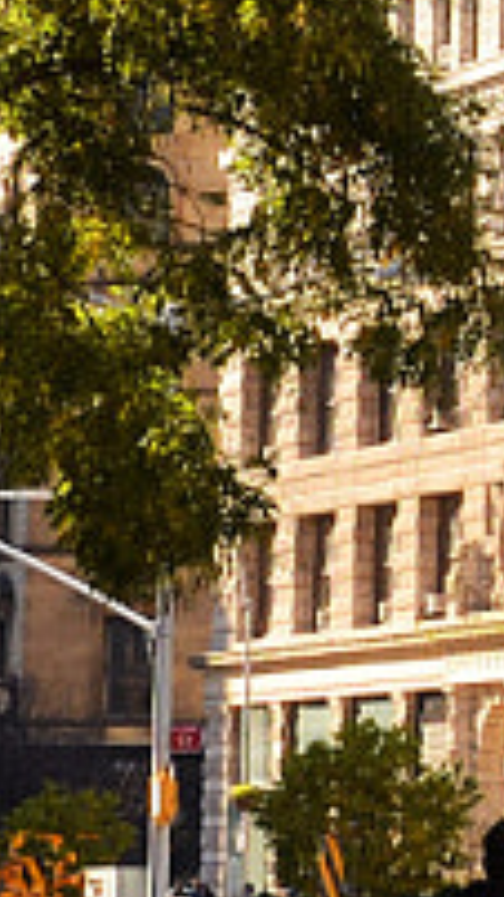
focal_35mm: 291
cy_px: -810
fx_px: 6917
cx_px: 883
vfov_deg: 7.2
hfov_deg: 4.1
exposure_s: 1/180
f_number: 8
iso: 200
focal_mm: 35
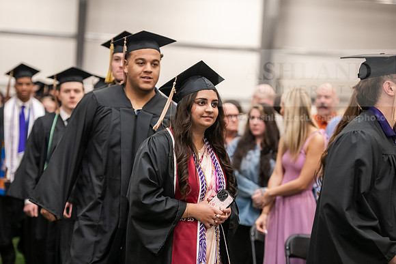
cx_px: 198
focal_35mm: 112
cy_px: 132
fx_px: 1232
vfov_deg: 12.2
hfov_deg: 18.3
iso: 2500
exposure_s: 1/200
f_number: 3.2
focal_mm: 112
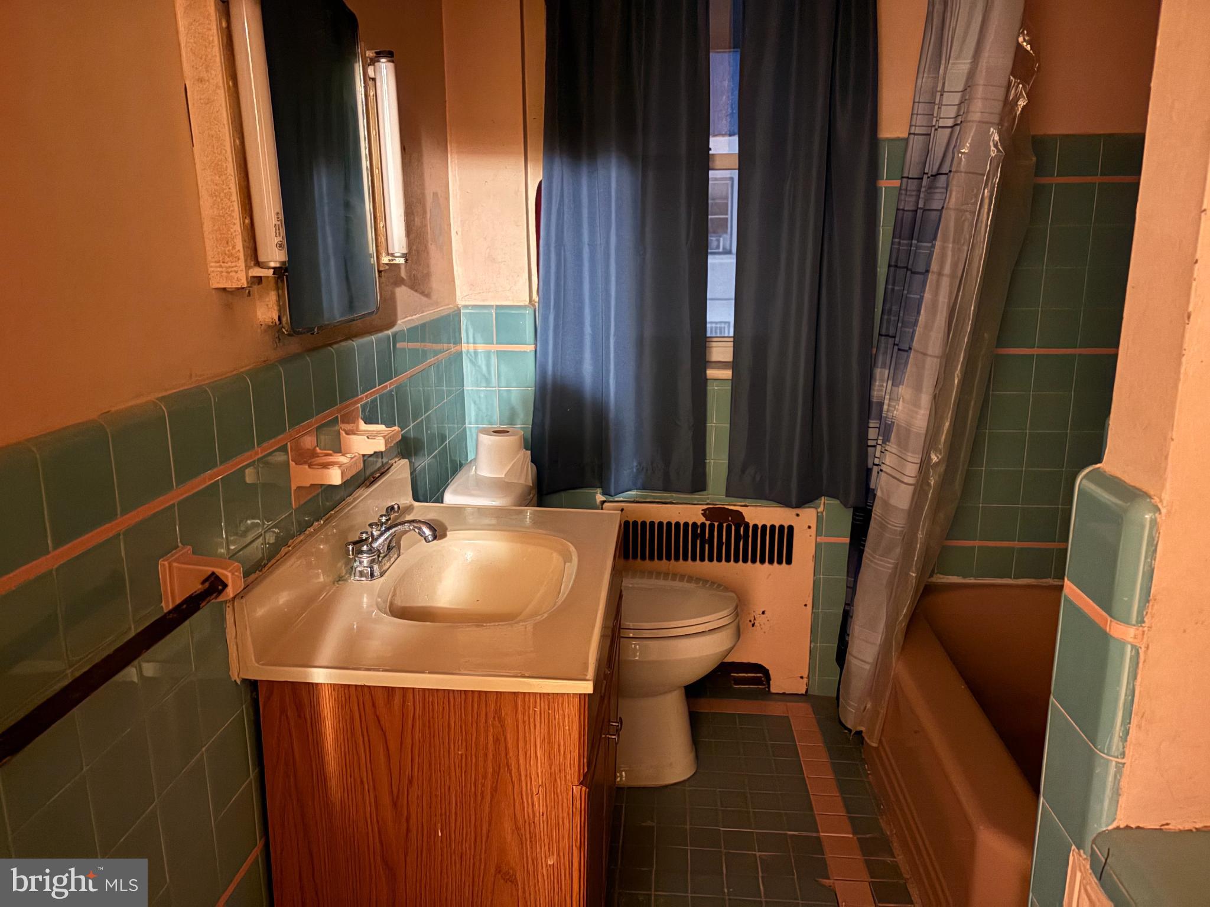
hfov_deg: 67.3
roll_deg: +1.6
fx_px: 909
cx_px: 605
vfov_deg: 53.1
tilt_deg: -14.5
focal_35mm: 26
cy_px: 454
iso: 1600
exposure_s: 1/9
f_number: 1.6
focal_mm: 5.96
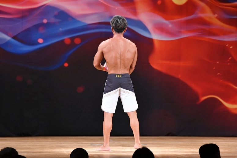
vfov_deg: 5.7
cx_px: 118
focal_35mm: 240
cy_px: 79
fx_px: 1579
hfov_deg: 8.6
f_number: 5.6
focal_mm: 160
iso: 3200
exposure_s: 1/400
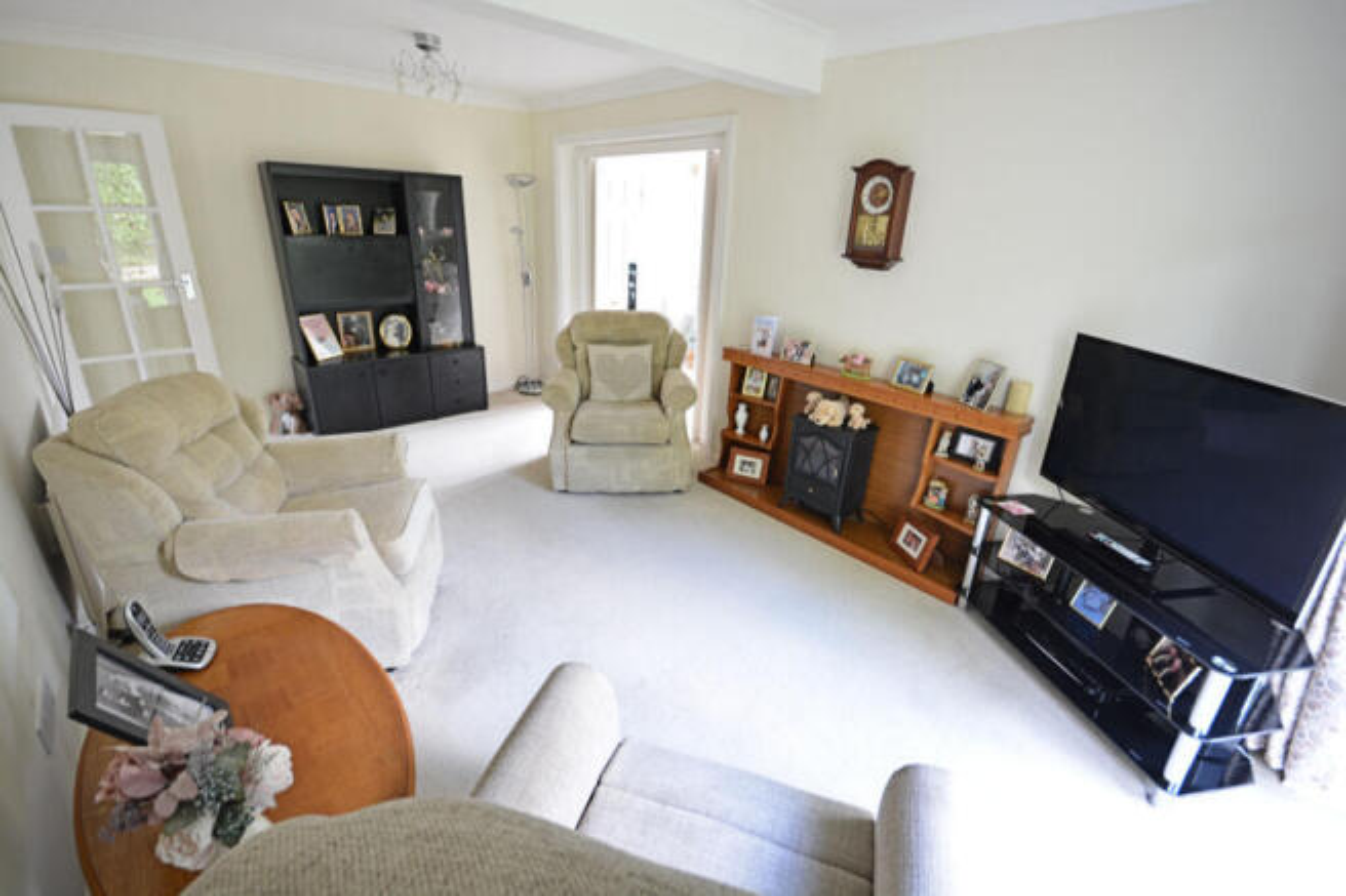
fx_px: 561
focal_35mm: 15
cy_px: 448
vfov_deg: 77.3
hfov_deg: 100.4
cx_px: 673
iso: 400
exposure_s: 1/4
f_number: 8
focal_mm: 10
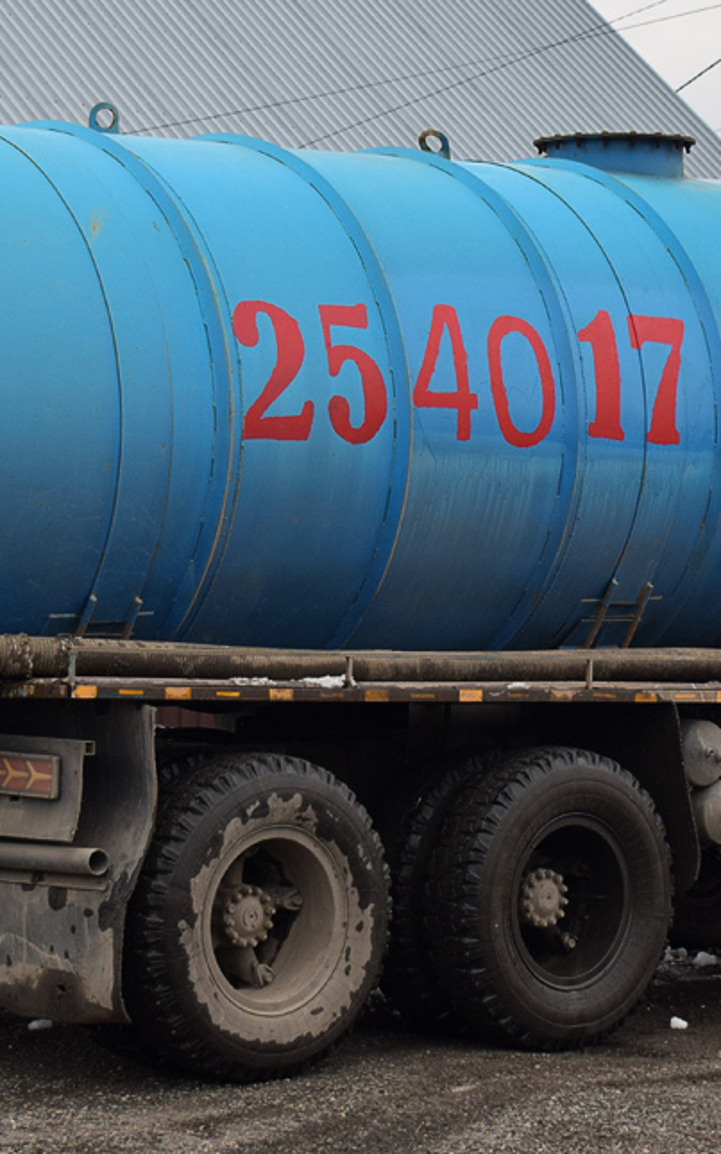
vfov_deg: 19.3
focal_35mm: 108
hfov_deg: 12.1
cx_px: 422
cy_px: 479
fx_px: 3396
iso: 400
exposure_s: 1/160
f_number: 6.3
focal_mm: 38
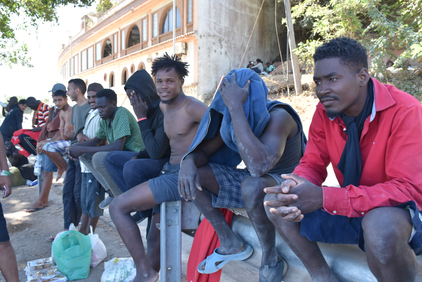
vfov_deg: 40.0
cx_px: 211
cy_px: 141
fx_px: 387
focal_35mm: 33
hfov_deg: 57.2
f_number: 6.3
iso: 400
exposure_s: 1/160
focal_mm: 22
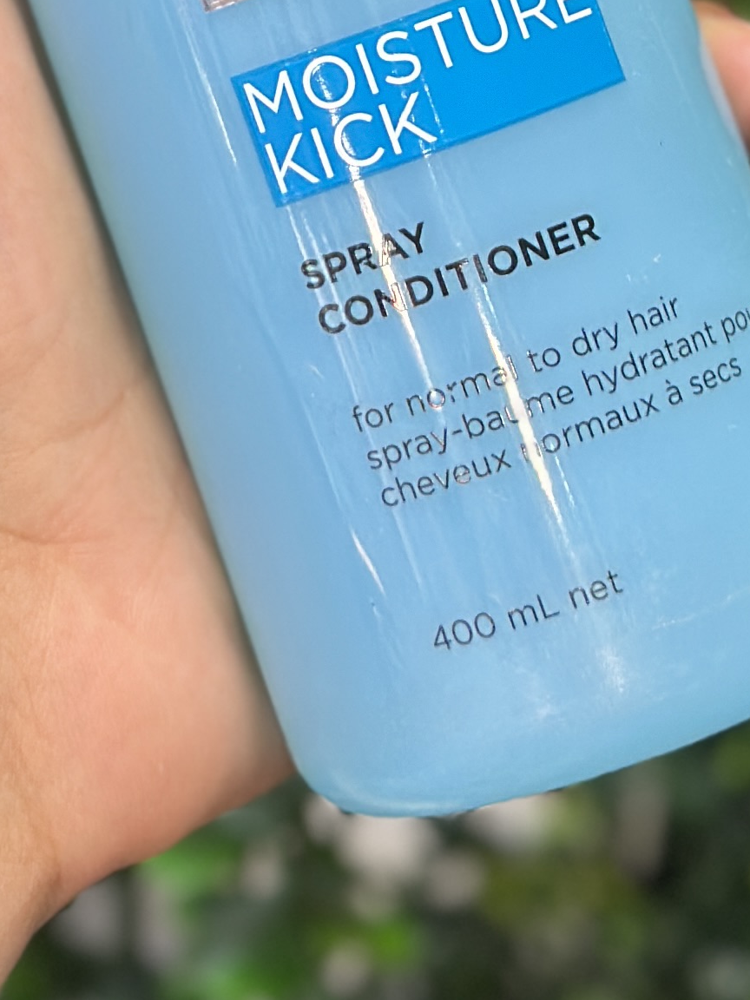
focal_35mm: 168
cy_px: -462
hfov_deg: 8.8
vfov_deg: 11.3
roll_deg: -9.0
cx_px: 61
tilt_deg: -5.6
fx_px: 4853
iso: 160
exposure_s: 1/100
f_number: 1.78
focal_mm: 6.86
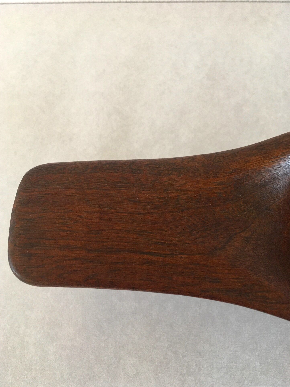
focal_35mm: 30
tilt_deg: -68.1
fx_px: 335
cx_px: 141
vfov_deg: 60.0
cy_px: 195
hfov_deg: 46.8
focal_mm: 4.15
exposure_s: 1/33
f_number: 2.2
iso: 160
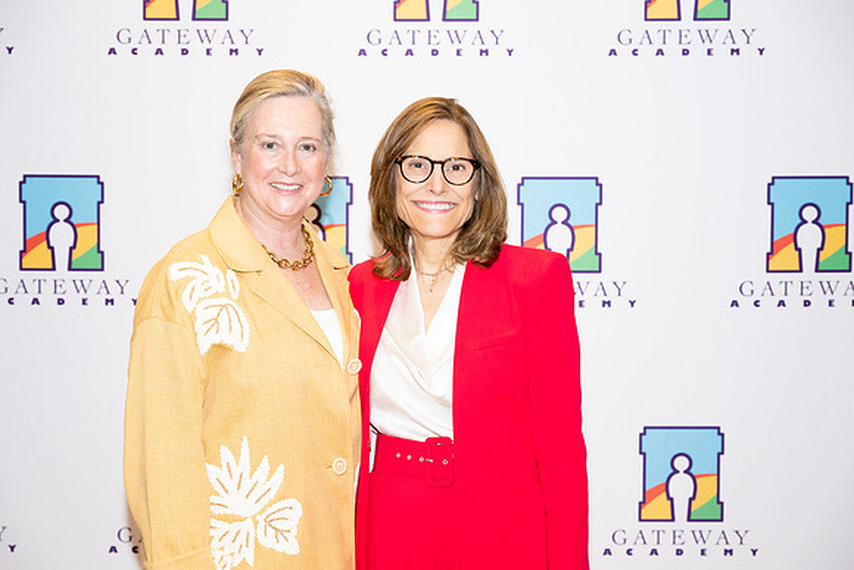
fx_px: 1519
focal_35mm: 64
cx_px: 427
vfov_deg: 21.3
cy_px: 285
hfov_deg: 31.4
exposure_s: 1/160
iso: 800
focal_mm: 64
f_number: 5.6
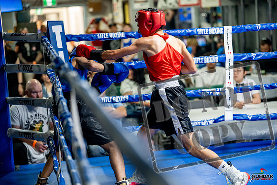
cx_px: 138
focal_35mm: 81
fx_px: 623
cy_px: 92
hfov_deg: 25.1
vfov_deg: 16.9
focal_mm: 81
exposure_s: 1/800
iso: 4000
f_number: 2
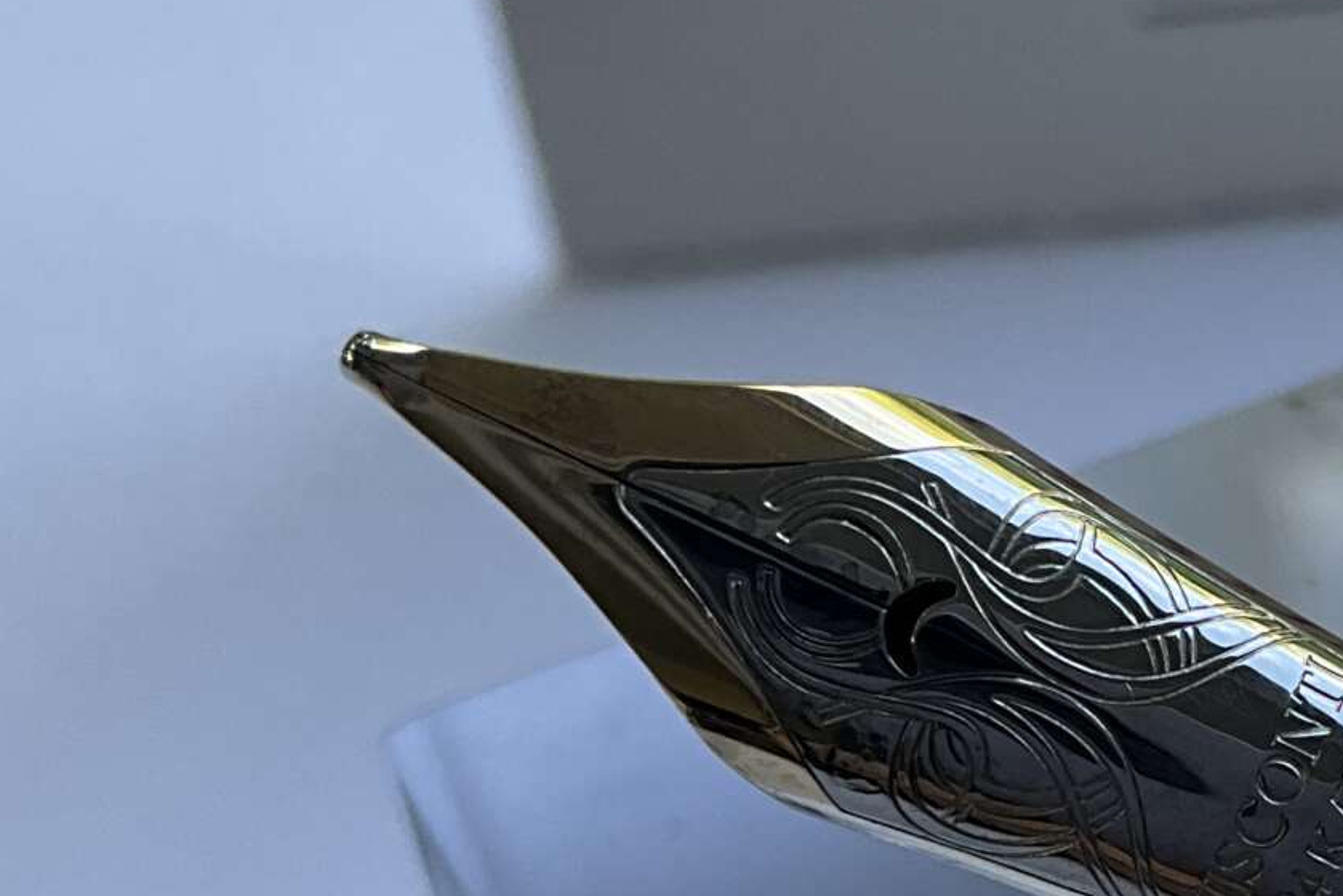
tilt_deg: -60.1
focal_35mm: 92
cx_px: 1506
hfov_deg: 21.0
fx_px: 3433
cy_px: 898
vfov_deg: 14.6
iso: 32
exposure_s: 1/122
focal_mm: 3
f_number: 1.8
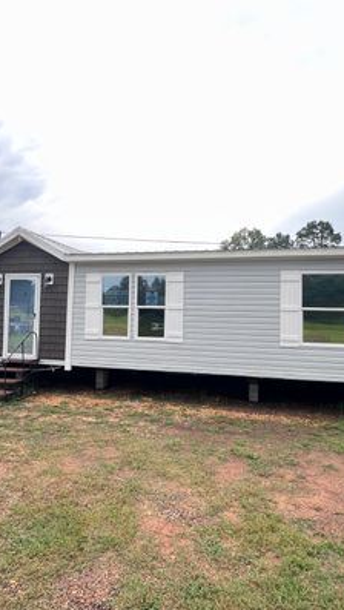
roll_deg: -1.1
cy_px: 304
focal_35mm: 19
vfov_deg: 89.5
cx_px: 182
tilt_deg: +0.1
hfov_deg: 58.4
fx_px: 307
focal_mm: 1.57
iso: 50
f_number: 1.8
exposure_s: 1/99
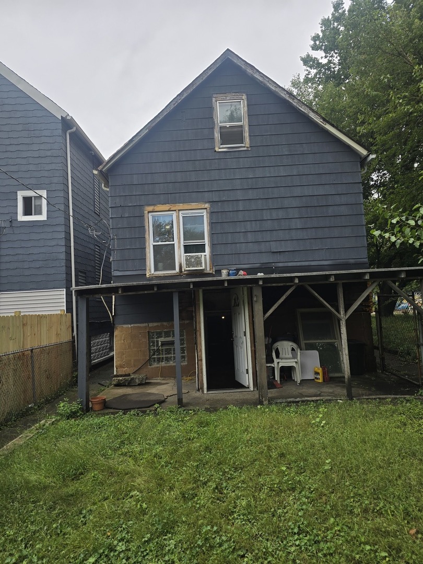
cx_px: 212
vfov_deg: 73.9
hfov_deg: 58.9
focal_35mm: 23
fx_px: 375
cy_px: 282
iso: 12
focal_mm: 6.3
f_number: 1.7
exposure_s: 1/229
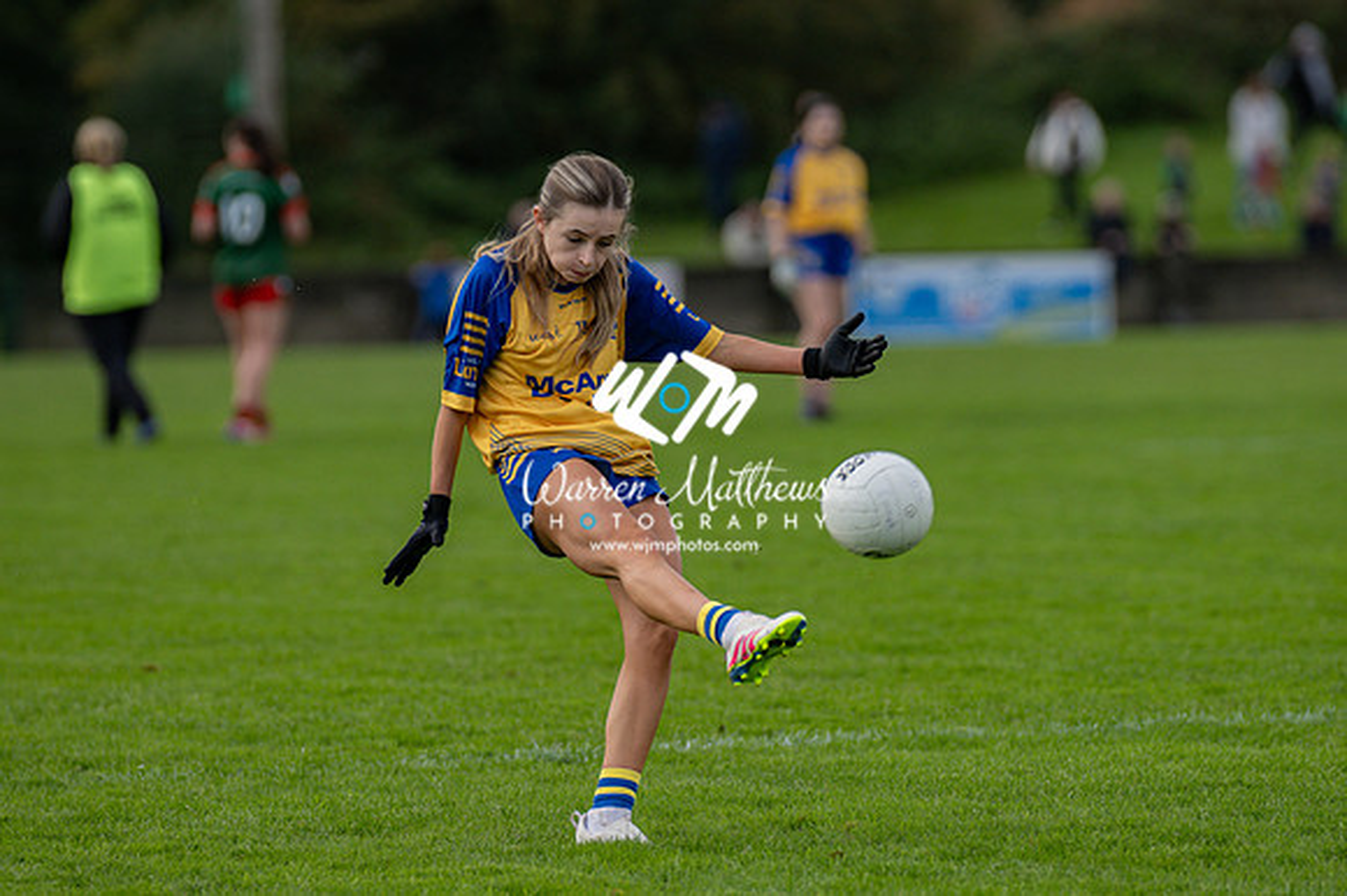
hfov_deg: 5.7
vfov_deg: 3.8
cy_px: 448
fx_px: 13462
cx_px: 674
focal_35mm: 360
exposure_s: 1/2500
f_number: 2.8
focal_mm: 240
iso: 280
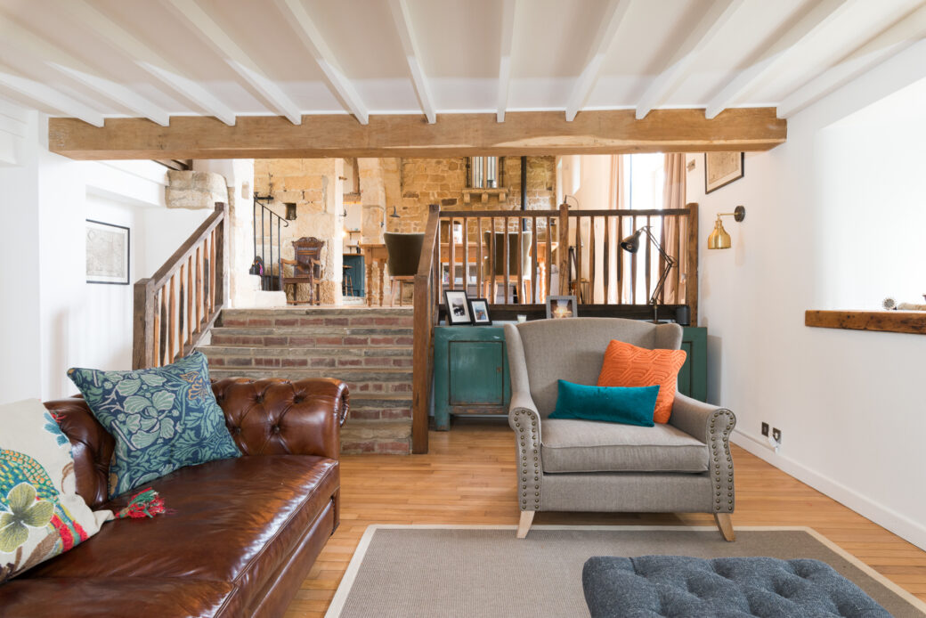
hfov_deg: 84.0
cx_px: 463
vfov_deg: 62.0
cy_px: 309
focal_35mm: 20
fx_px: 515
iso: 800
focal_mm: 20
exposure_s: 1/2.5
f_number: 10
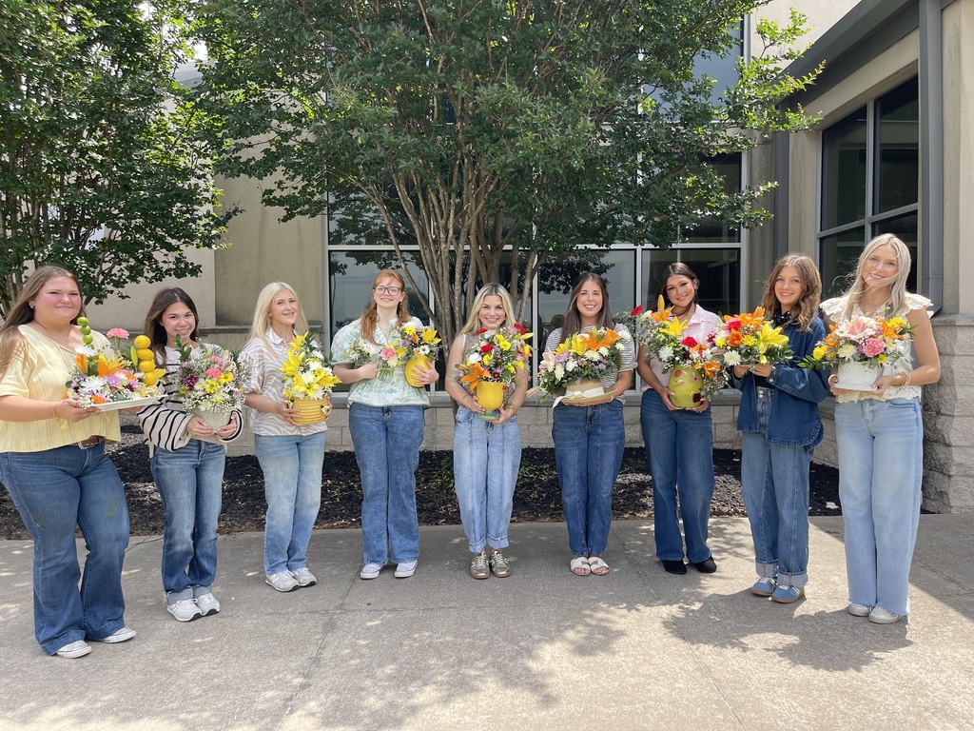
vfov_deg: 54.9
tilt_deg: -3.5
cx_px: 487
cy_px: 366
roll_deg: +0.2
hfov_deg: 69.4
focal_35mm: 25
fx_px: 703
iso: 32
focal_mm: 5.1
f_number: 1.6
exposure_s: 1/887
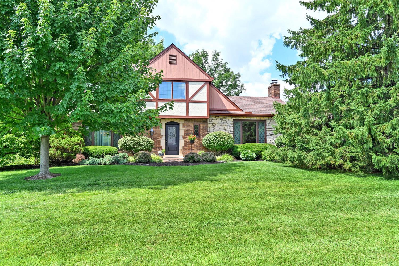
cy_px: 133
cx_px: 200
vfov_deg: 51.3
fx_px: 277
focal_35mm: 25
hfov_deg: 71.5
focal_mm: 25
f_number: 5.6
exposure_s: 1/250
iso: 110
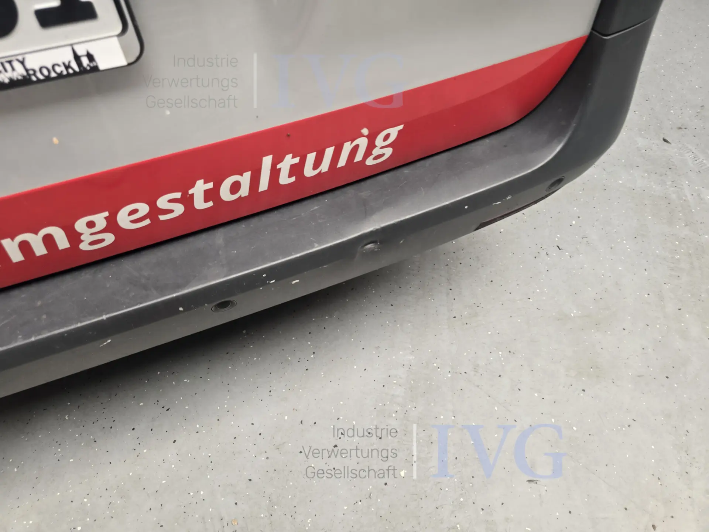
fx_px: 471
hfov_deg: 73.9
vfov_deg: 58.9
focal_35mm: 23
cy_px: 266
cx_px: 354
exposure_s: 1/180
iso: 80
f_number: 1.7
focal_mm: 6.3
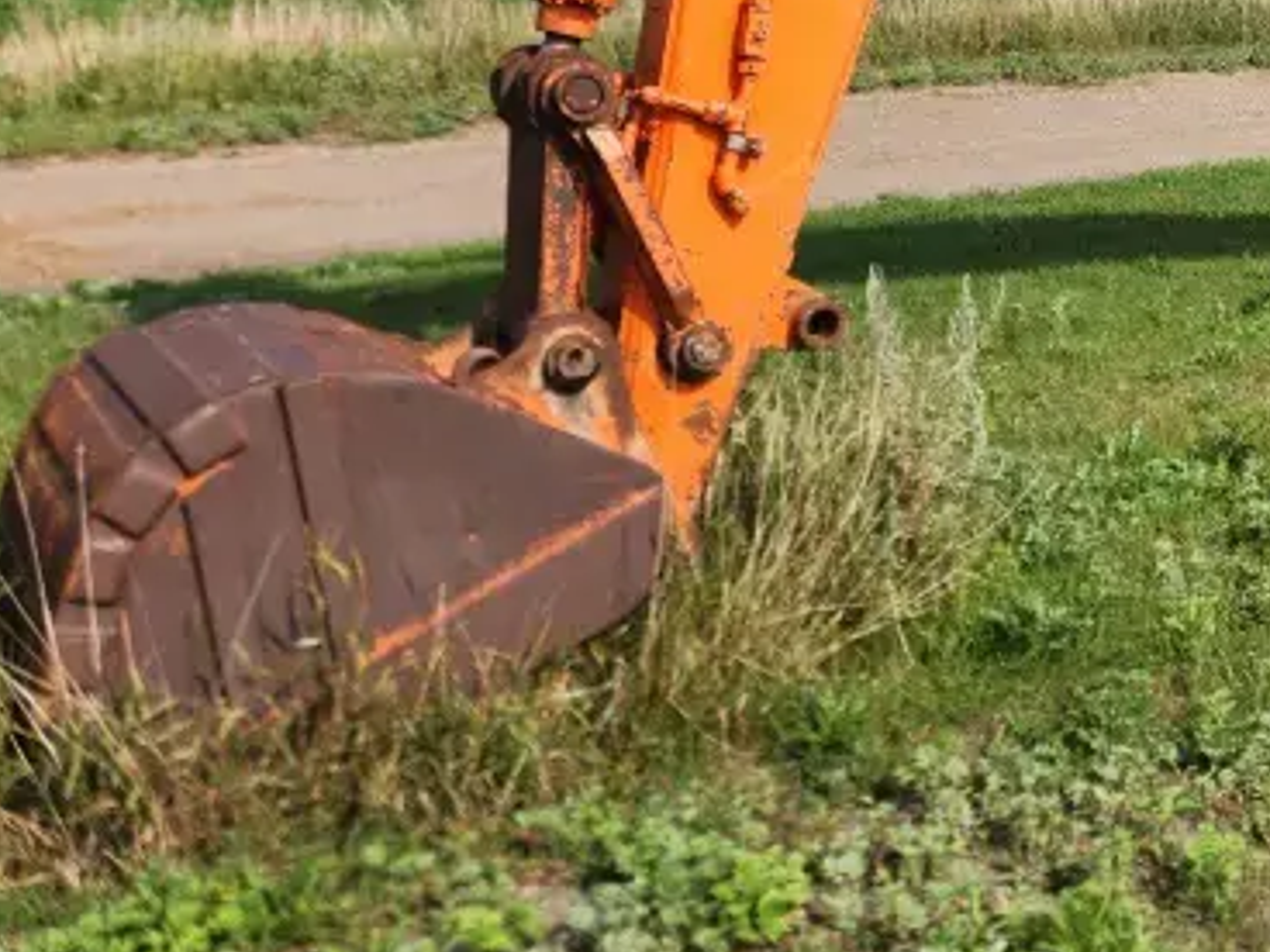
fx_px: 2201
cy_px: 3
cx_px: 1491
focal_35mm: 60
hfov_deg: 28.4
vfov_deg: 23.4
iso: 12
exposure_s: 1/1225
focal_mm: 6.4
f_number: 1.8
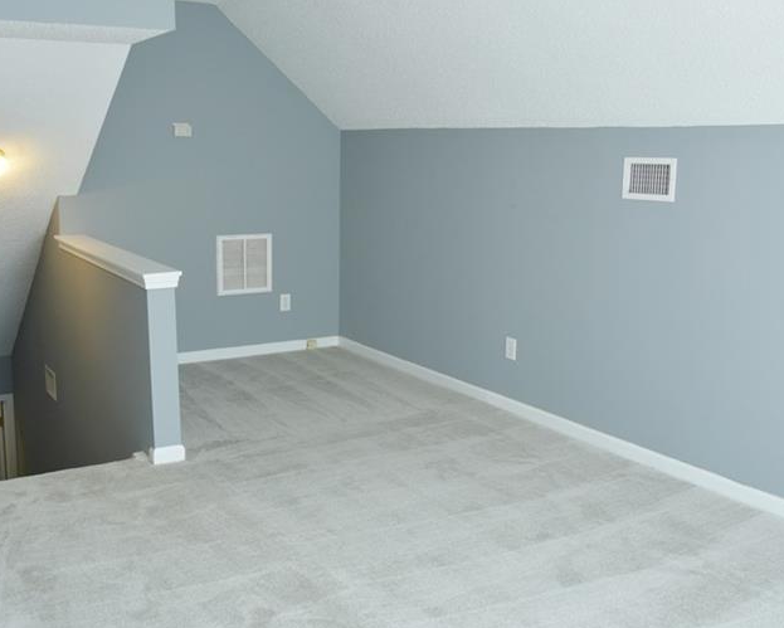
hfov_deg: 49.0
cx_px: 347
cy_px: 286
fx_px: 859
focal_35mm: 37
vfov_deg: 40.1
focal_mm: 24
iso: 640
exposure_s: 1/125
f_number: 4.5
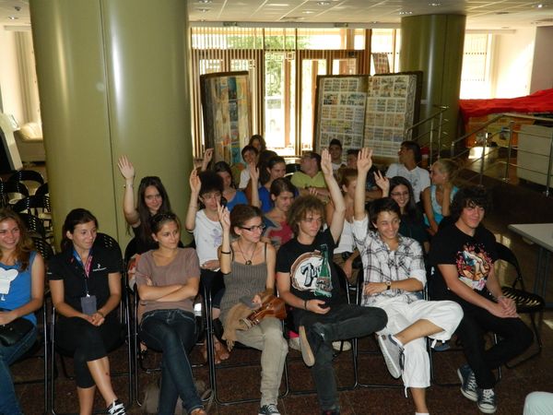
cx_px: 276
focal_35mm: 35
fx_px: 559
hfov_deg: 52.6
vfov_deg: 40.7
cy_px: 208
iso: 360
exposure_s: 1/40
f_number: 3.3
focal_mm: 6.2
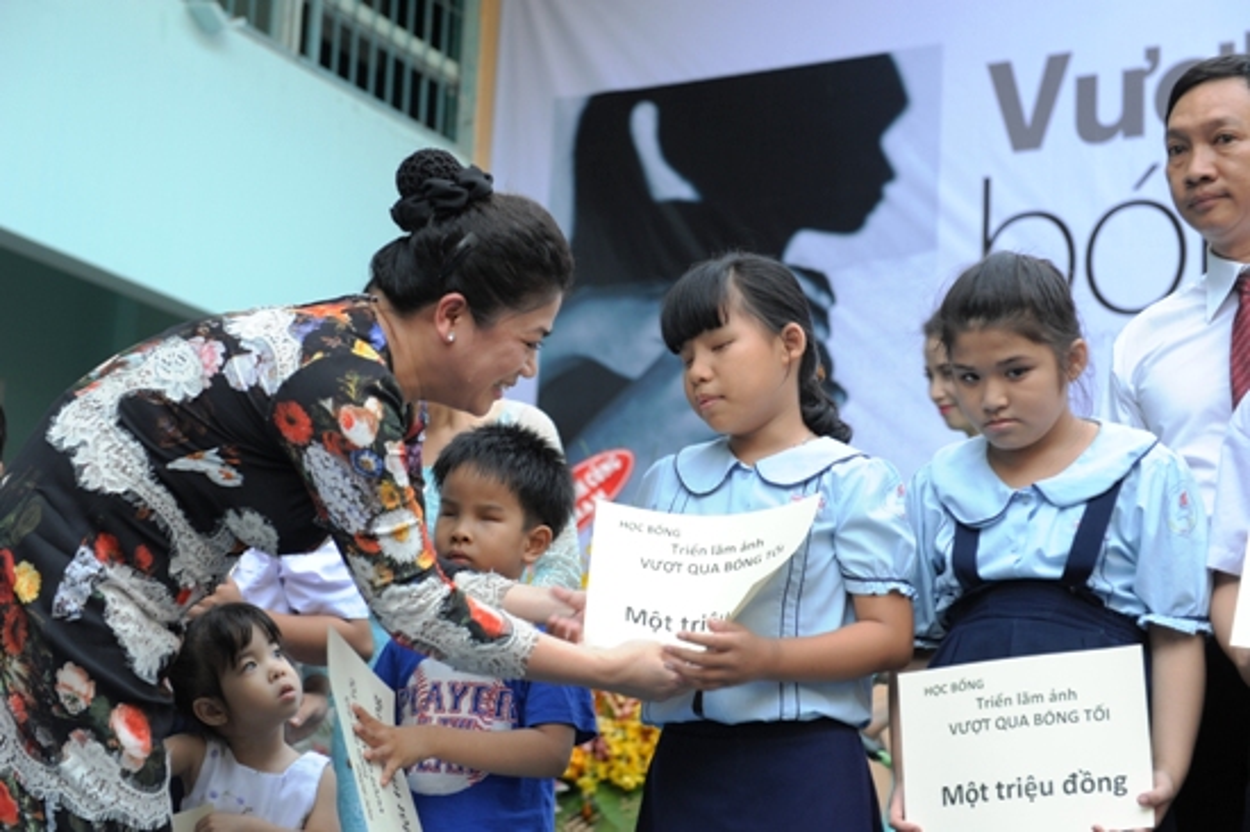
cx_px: 625
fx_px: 2429
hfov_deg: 28.9
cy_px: 416
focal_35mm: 70
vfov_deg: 19.4
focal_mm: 70
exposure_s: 1/80
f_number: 4.5
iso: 640
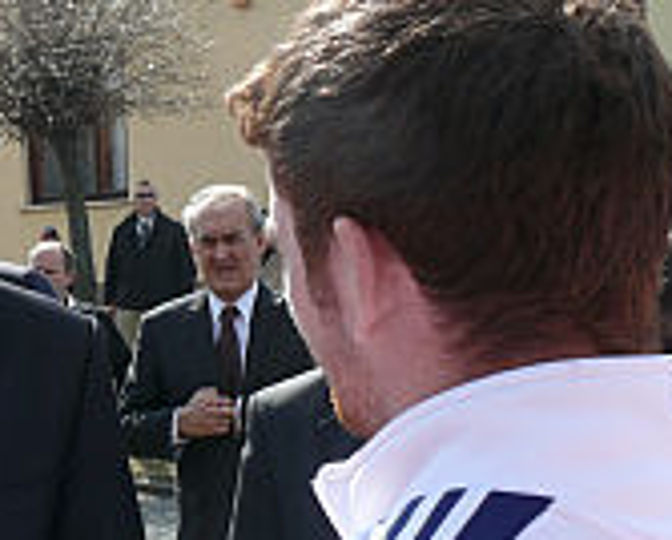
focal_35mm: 92
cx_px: -105
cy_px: 294
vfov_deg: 16.7
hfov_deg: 19.7
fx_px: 1832
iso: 100
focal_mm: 7.4
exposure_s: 1/320
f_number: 5.6
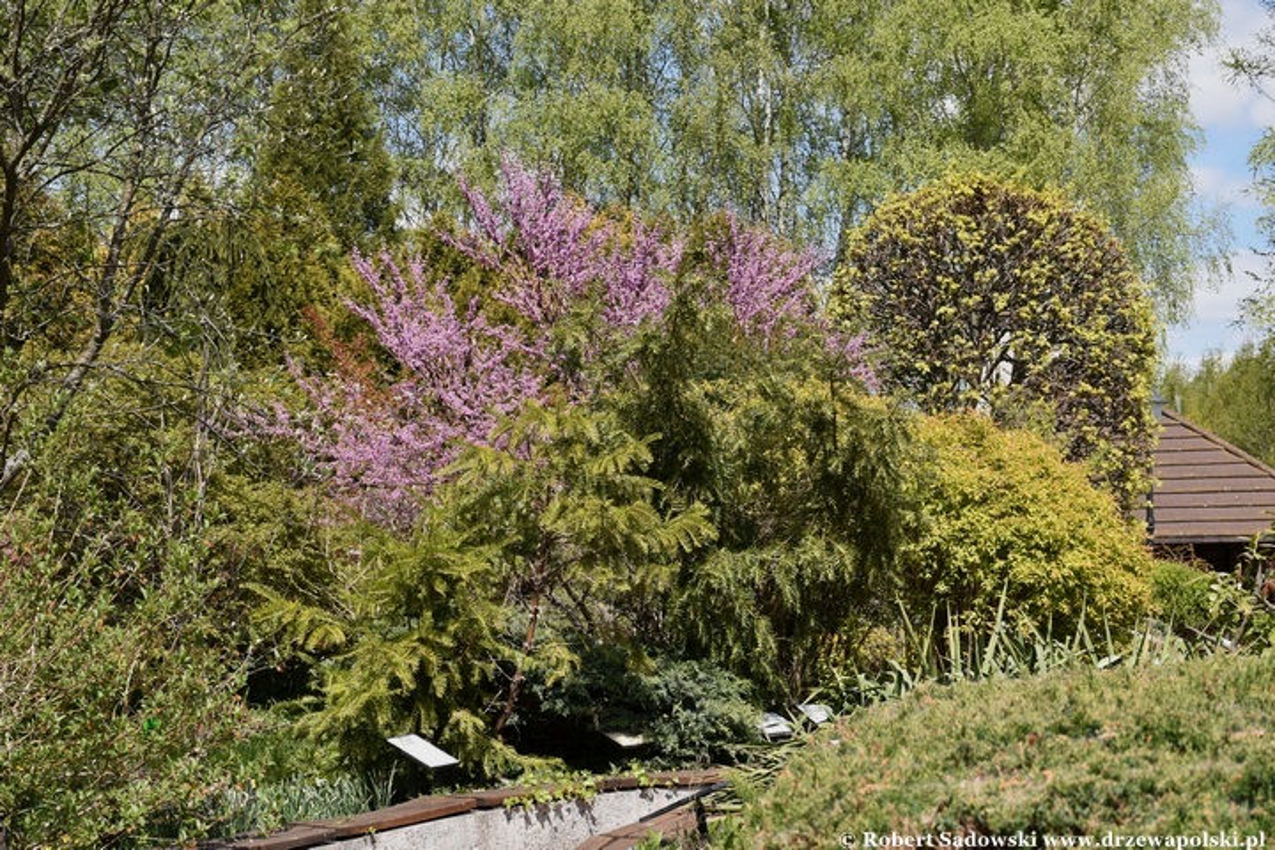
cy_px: 425
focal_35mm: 68
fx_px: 2390
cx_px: 638
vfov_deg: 20.2
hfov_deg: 29.9
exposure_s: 1/320
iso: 200
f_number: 8
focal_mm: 45
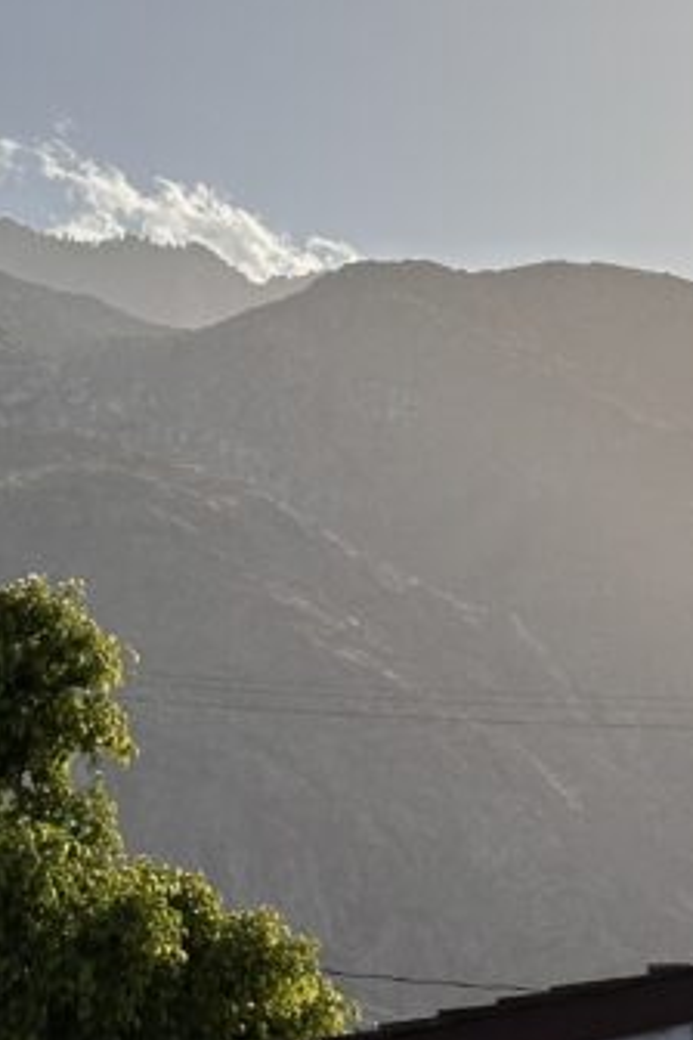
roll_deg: -0.8
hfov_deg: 8.8
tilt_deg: +11.1
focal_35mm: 152
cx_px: 1086
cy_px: 625
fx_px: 4389
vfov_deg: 13.5
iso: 64
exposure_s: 1/15873
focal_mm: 6.86
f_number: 1.78
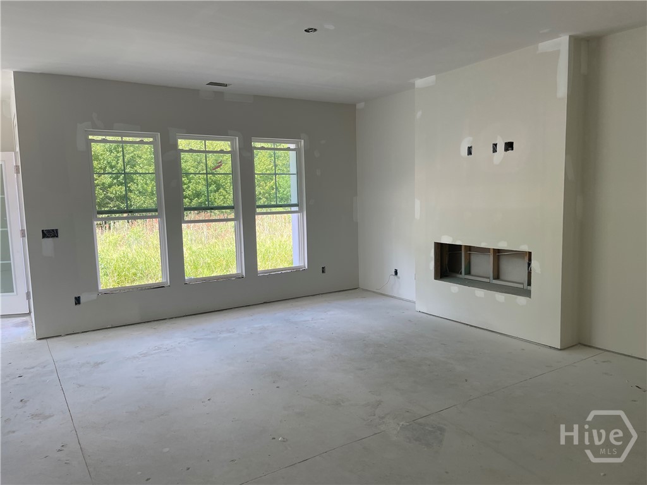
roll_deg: +1.5
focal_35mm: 25
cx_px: 324
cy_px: 242
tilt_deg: -7.1
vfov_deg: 54.9
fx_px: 467
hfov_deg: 69.4
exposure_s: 1/204
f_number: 1.6
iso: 32
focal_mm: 5.1
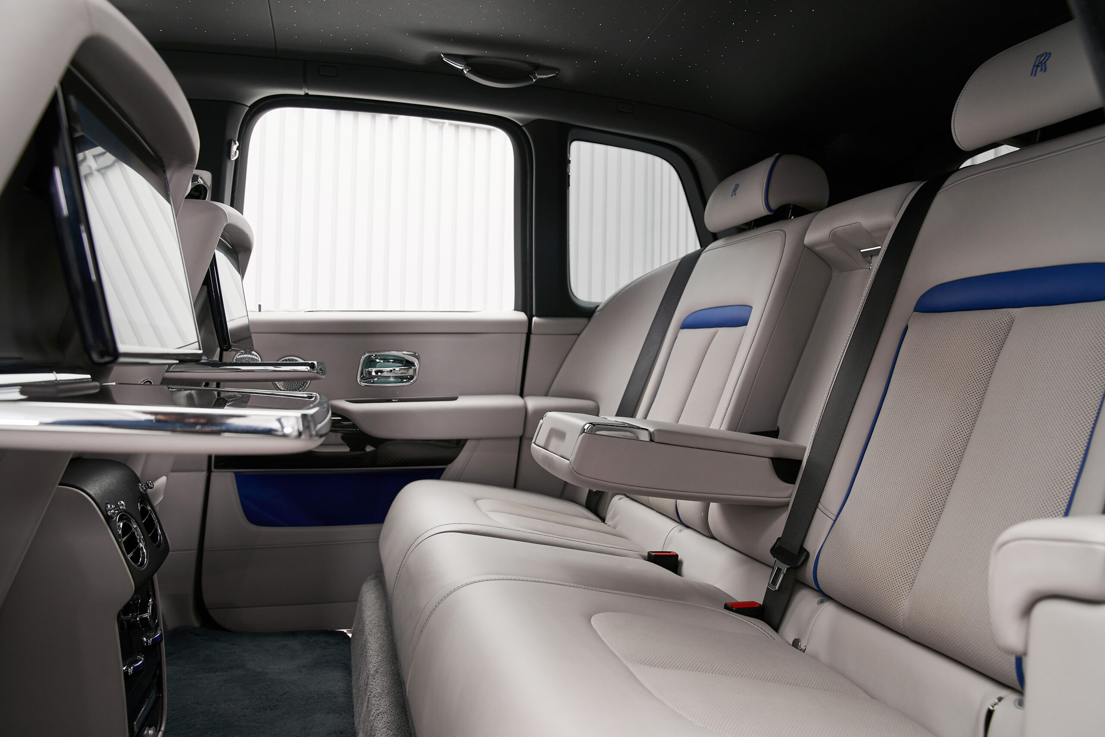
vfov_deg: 53.1
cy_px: 368
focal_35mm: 24
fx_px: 737
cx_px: 552
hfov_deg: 73.7
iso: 500
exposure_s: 1/50
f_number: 5.6
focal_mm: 24
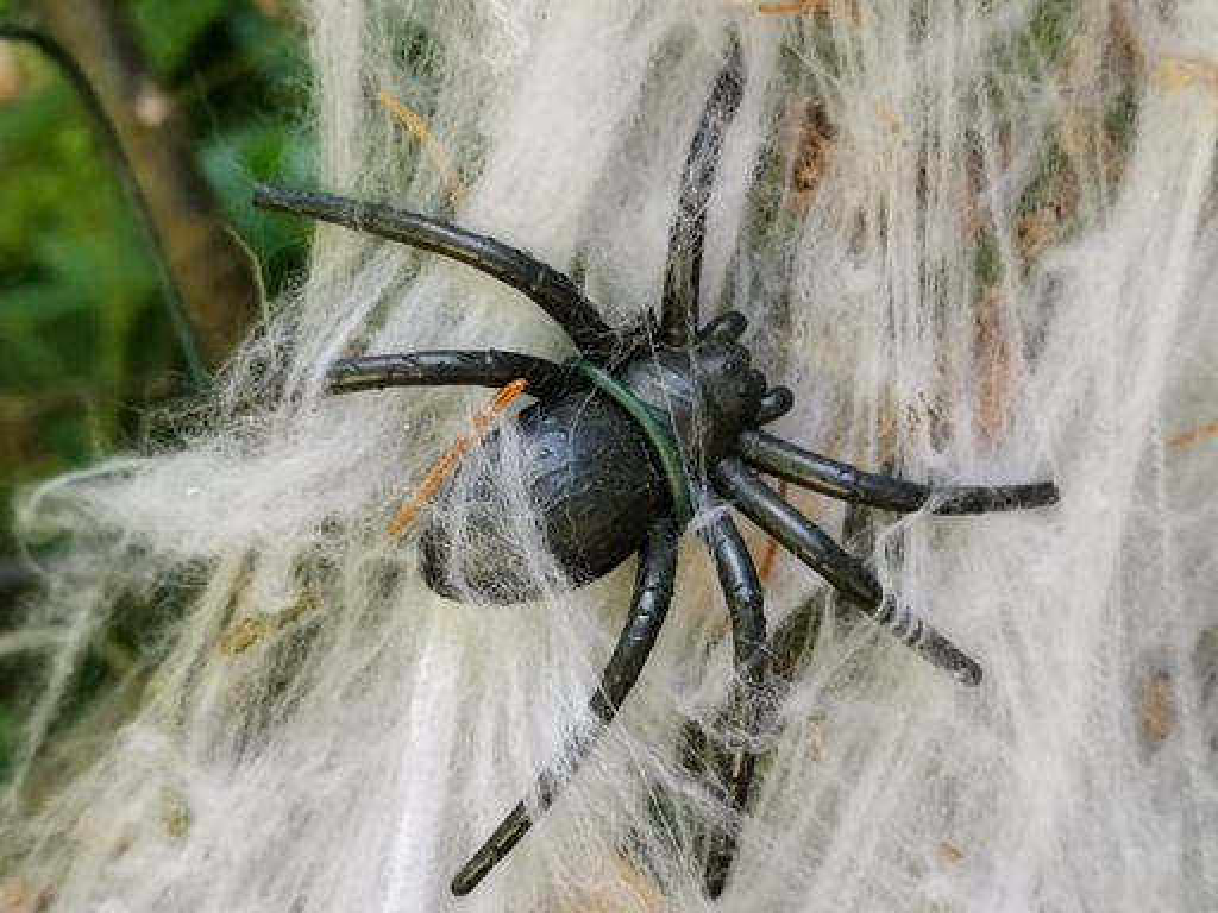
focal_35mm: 81
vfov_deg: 18.2
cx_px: 609
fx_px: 2850
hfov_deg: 24.1
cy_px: 456
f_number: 4
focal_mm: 5.58
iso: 64
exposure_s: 1/100
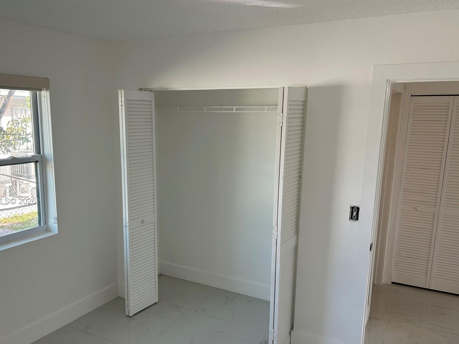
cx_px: 203
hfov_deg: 58.2
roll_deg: -0.3
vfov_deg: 45.3
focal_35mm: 31
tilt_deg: -11.5
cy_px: 201
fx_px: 411
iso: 64
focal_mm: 5.7
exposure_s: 1/164
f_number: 1.5
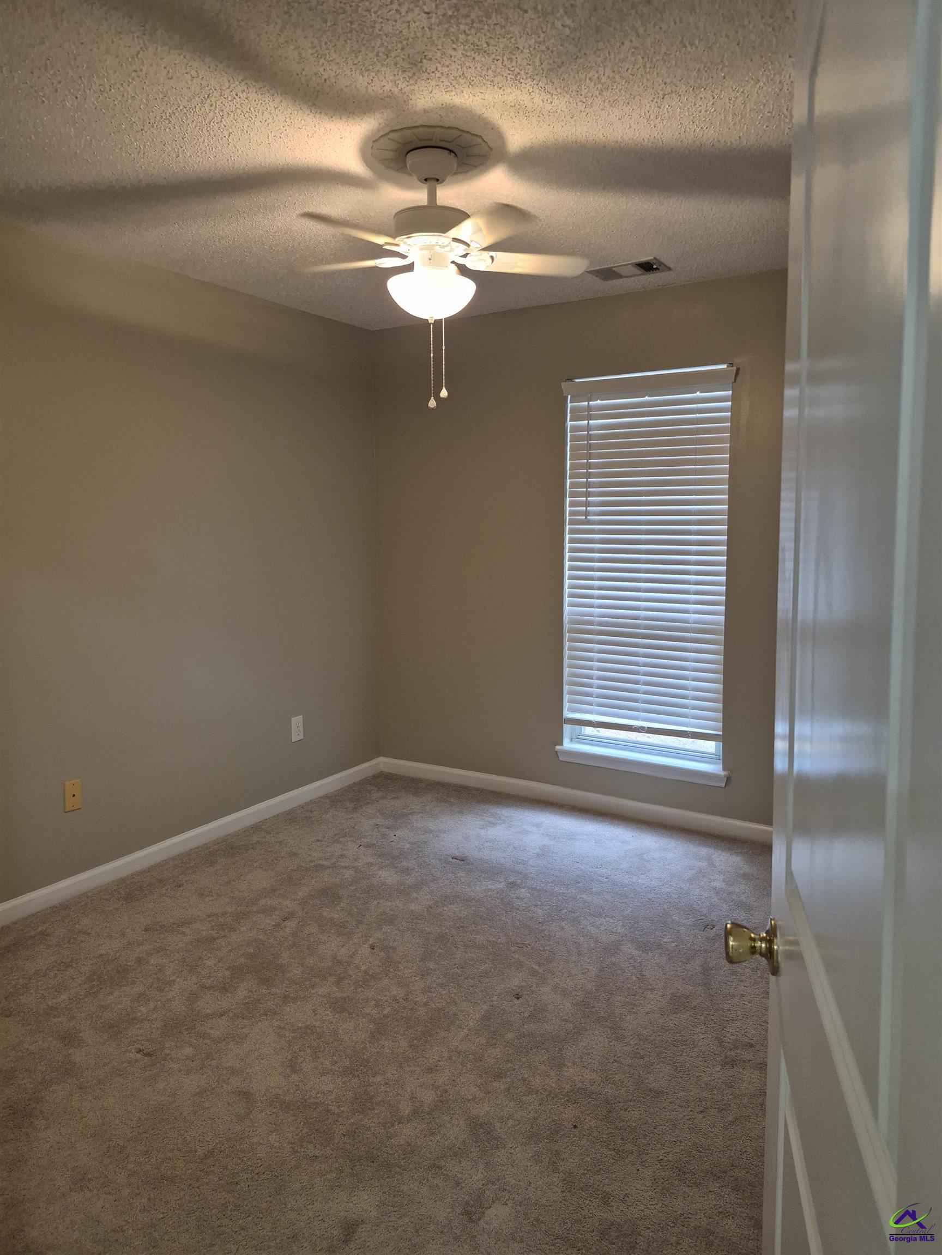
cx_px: 471
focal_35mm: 23
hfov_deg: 58.9
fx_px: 835
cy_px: 628
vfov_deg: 73.9
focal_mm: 5.4
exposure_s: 1/120
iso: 500
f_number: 1.8
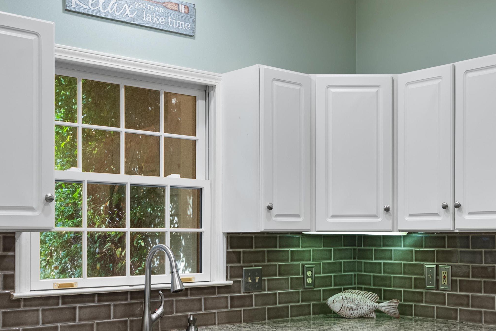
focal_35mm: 53
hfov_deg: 36.7
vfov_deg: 25.3
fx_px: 731
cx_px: 366
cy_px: 238
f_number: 8
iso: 250
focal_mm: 35
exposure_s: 1/5
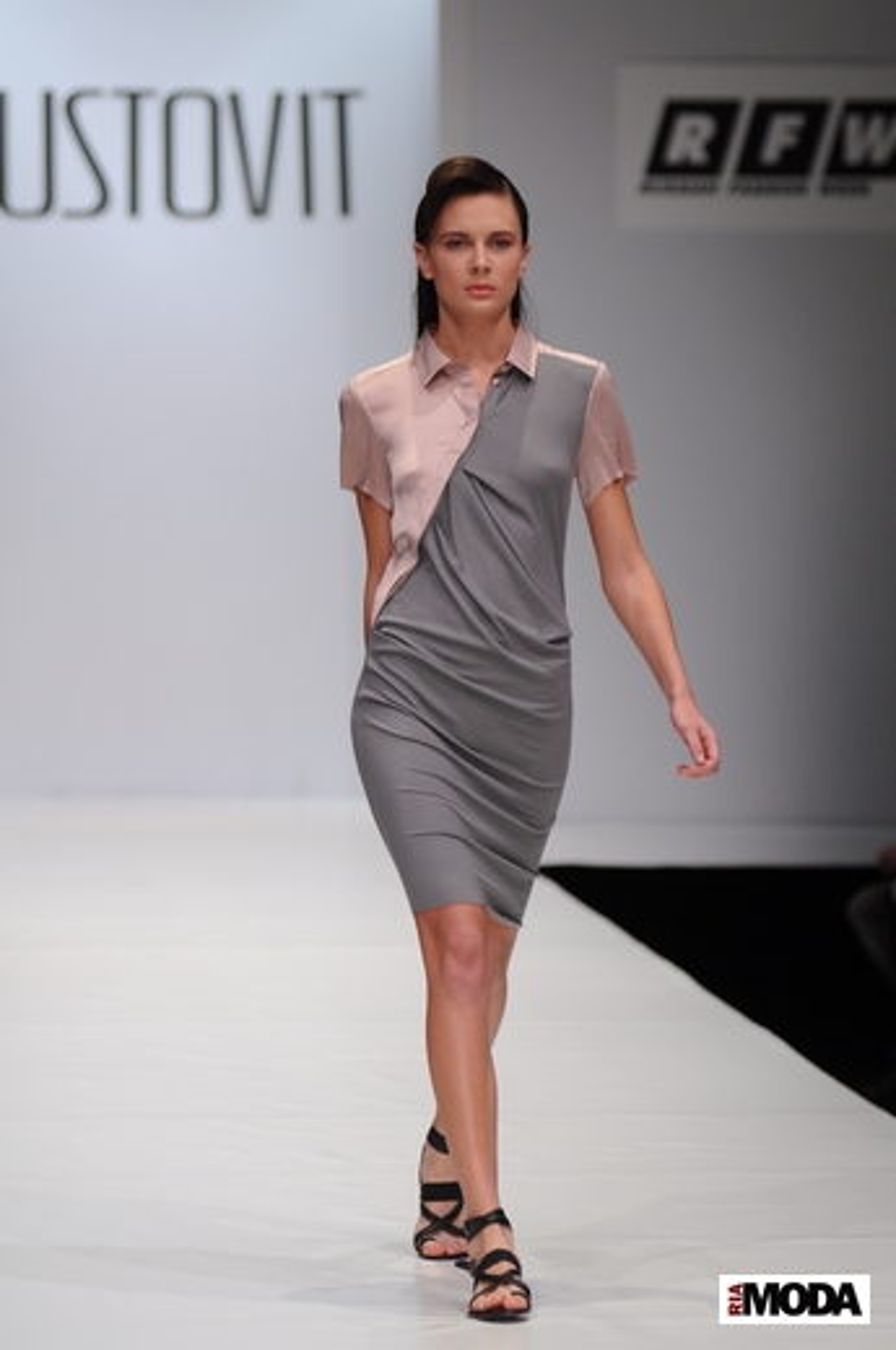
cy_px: 675
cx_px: 448
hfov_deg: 7.3
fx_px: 7023
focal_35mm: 188
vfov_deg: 11.0
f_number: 3.5
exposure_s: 1/250
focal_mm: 125
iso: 640
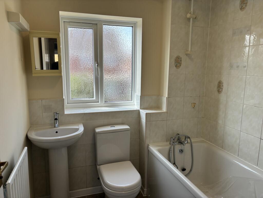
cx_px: 132
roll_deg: -0.4
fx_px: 198
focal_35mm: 26
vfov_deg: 53.1
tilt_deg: -8.2
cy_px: 99
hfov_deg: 67.3
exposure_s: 1/313
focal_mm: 5.96
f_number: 1.6
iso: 50
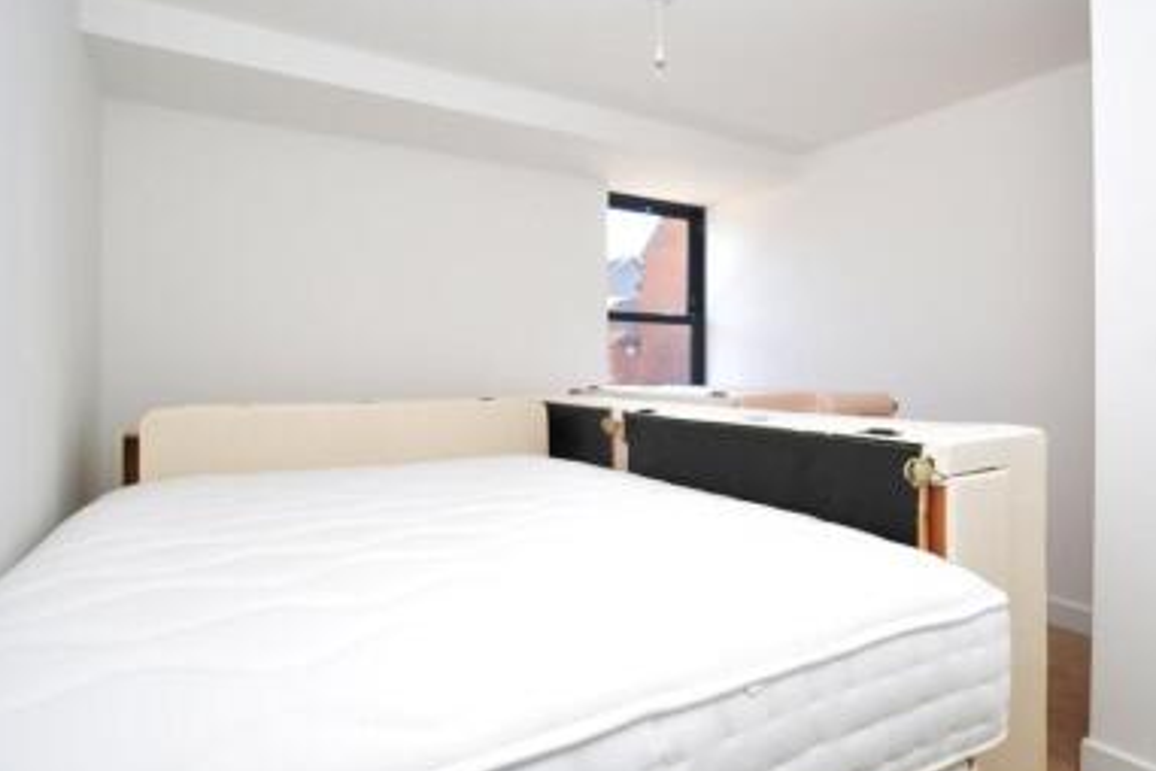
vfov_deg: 60.4
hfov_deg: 81.3
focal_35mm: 21
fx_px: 662
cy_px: 369
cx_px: 689
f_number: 5
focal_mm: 11
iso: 400
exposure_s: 1/100
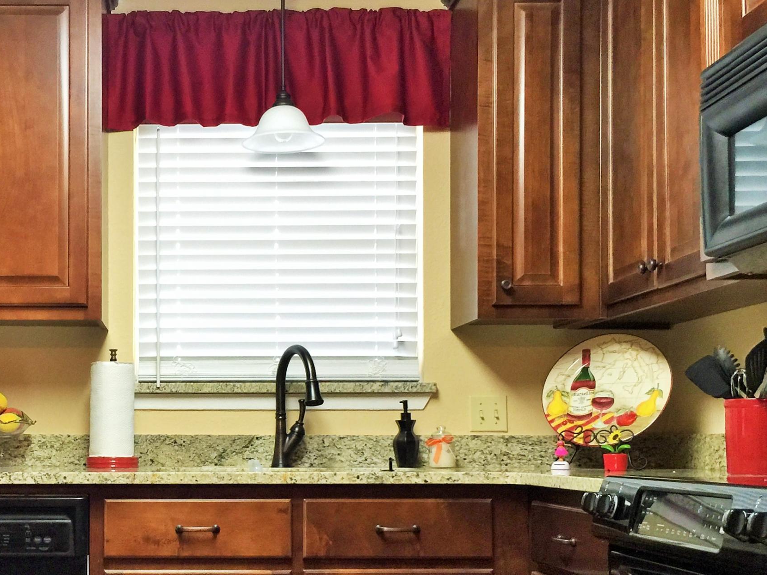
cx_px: 161
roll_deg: -0.5
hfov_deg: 36.3
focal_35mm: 51
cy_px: 412
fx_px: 1130
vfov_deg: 28.2
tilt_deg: +0.9
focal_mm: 4.15
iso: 64
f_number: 2.2
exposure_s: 1/15
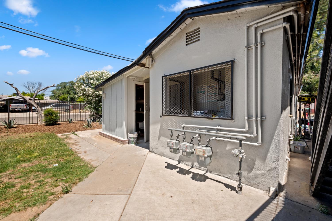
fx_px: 129
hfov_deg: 104.3
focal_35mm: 14
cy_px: 110
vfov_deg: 81.1
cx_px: 166
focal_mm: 14
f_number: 9
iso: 250
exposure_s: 1/160
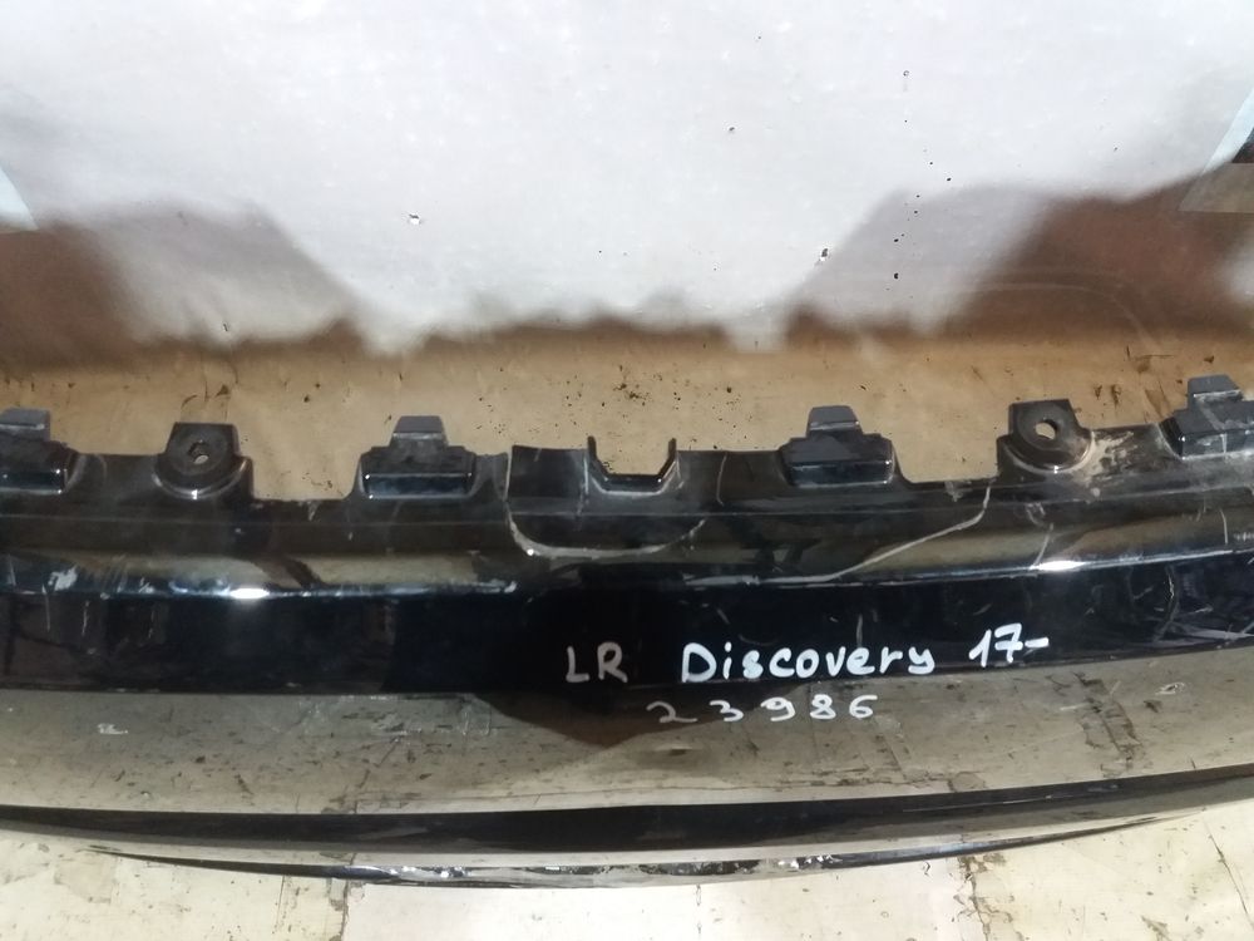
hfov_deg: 63.4
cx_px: 627
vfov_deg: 49.7
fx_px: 1014
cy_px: 470
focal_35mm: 28
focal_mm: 3.7
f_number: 1.9
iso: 250
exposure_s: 1/17
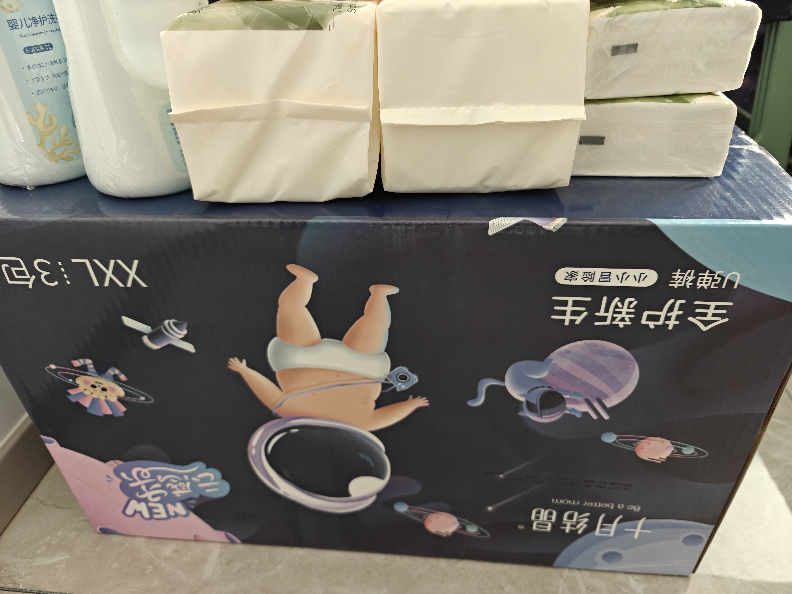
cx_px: 396
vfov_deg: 58.9
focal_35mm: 23
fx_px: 526
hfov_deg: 73.9
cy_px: 297
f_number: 1.6
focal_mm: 6.06
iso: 800
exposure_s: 1/100
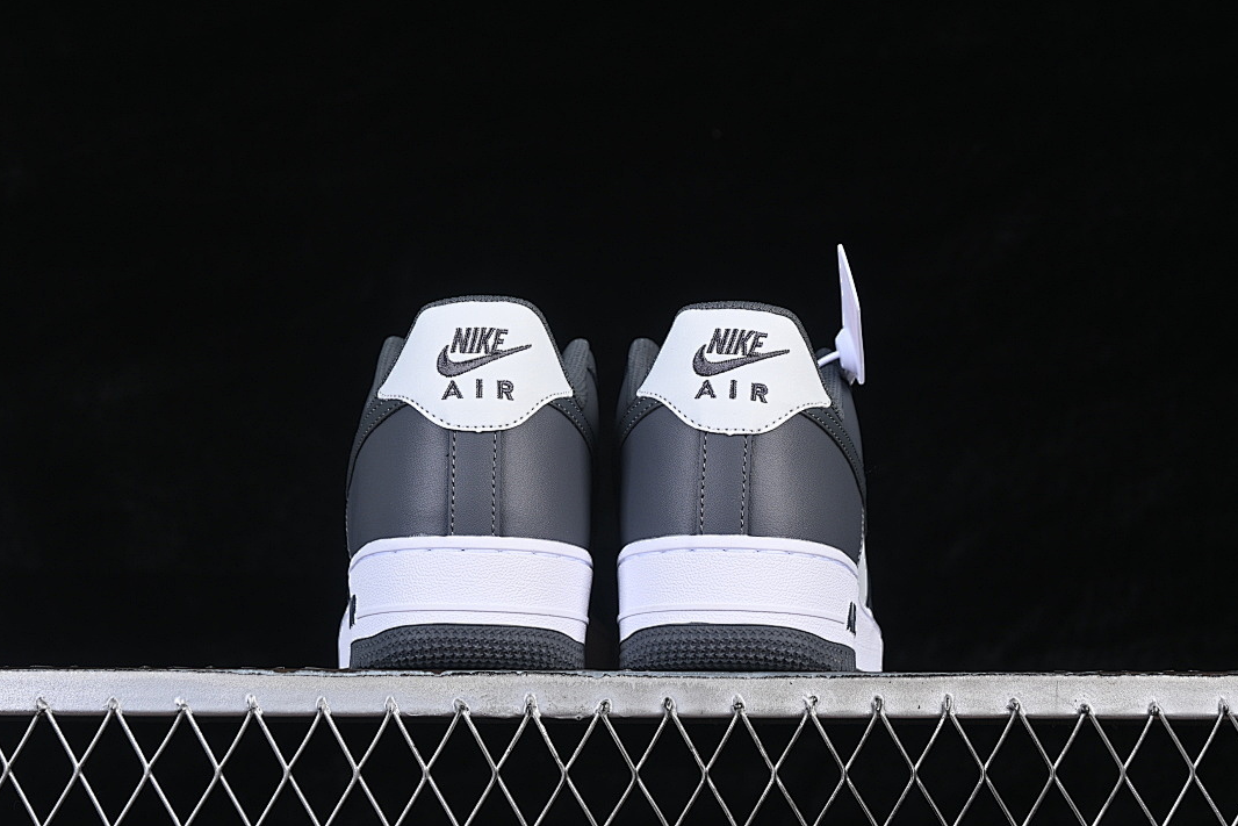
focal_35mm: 76
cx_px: 617
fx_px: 2614
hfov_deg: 26.6
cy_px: 410
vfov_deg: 18.0
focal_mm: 50
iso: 160
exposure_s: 1/80
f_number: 7.1
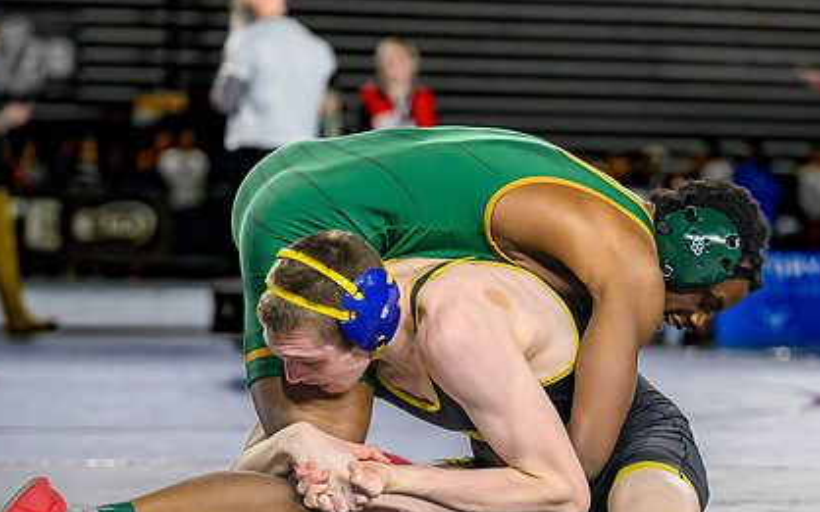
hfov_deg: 10.0
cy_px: 413
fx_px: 4692
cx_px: 470
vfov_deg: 6.2
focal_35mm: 210
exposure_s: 1/800
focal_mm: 100
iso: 1250
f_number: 2.8
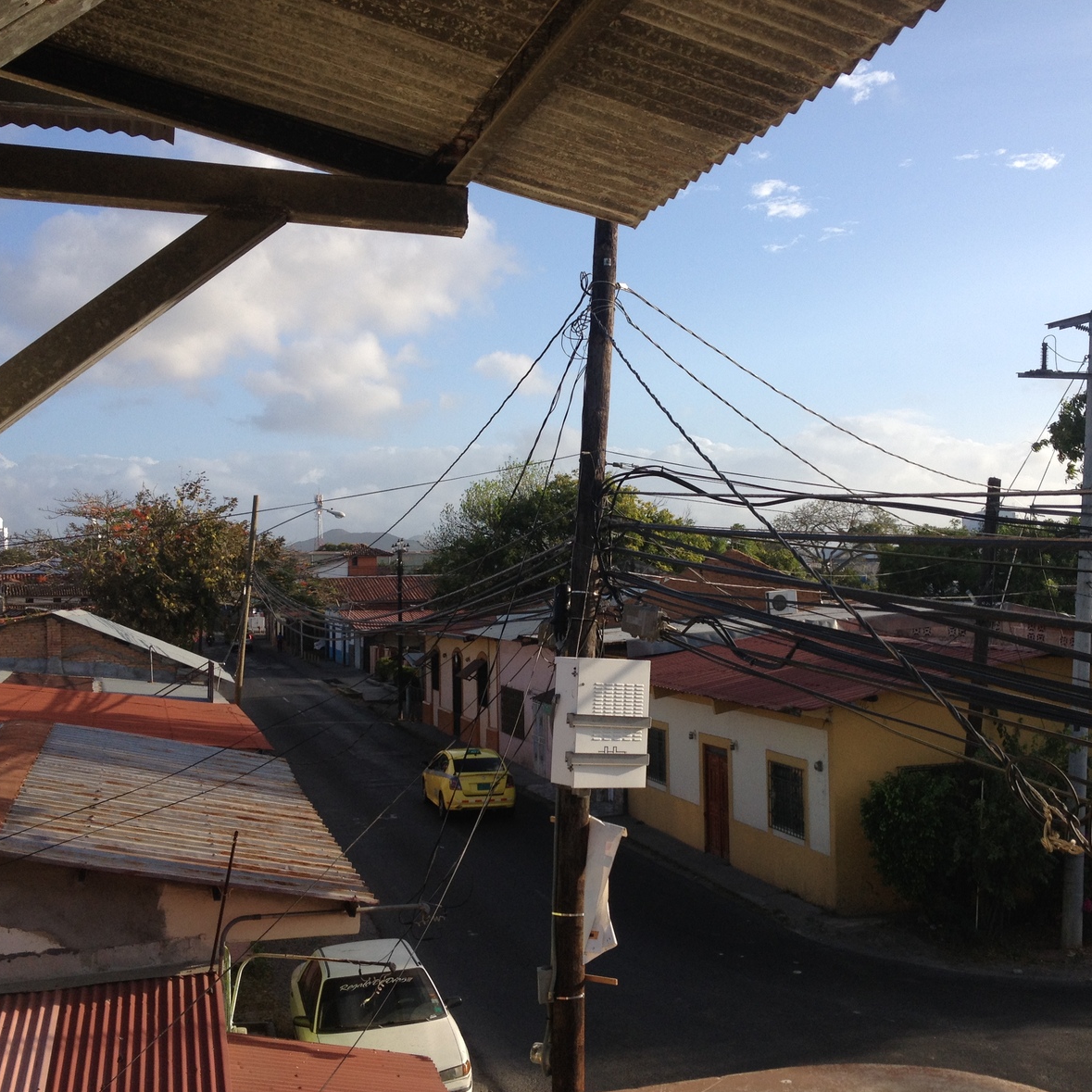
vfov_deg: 40.0
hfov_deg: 40.0
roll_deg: +1.0
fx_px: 1499
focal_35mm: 42
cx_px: 610
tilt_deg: -2.0
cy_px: 554
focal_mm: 4.28
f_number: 2.4
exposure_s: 1/1151
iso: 50
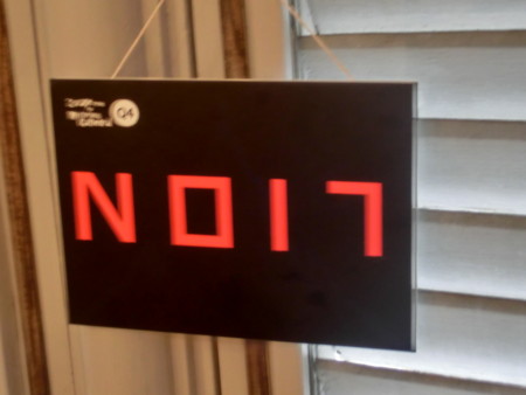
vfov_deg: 21.3
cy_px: 198
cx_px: 263
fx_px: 1049
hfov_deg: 28.1
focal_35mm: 69
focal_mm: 12.29
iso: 800
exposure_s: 1/25
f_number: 4.8
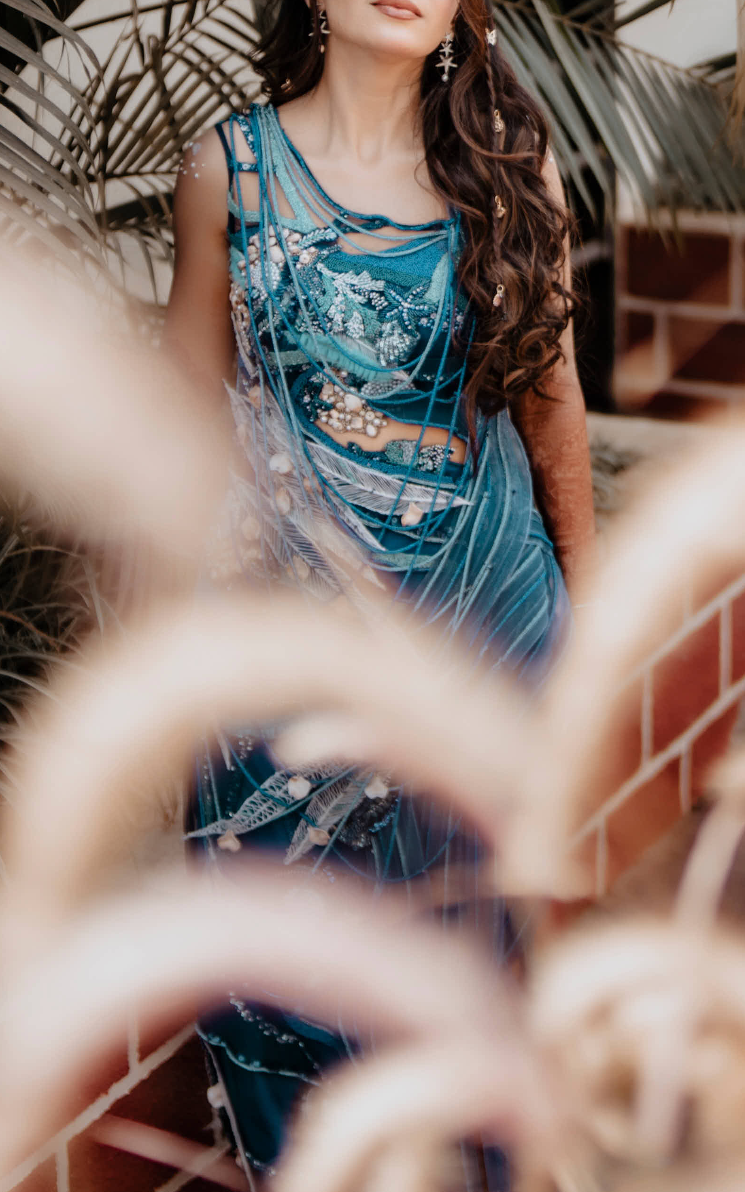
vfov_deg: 20.9
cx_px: 697
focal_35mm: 99
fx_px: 3216
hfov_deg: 13.1
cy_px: 322
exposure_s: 1/1250
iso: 125
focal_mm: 35
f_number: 1.4
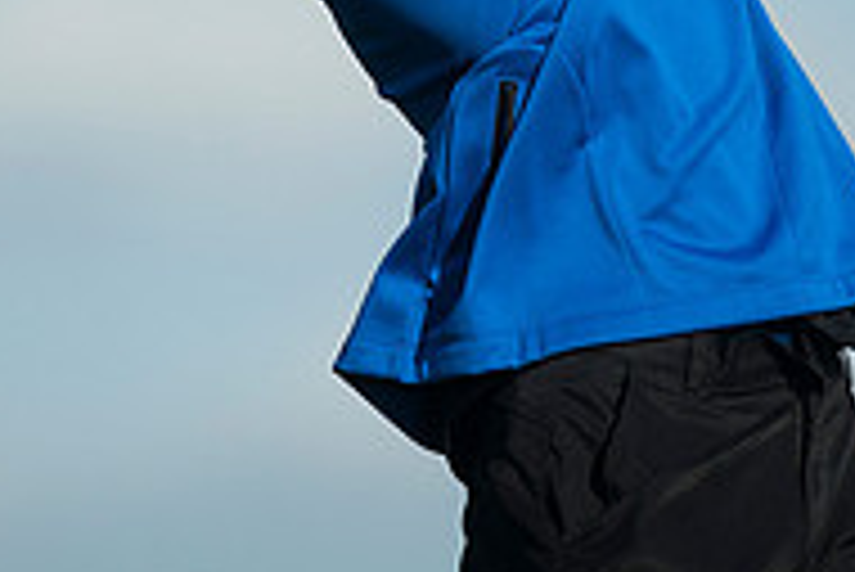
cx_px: 378
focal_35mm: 914
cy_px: -45
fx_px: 21723
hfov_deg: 2.3
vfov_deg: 1.5
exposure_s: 1/8000
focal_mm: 300
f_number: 4
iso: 400
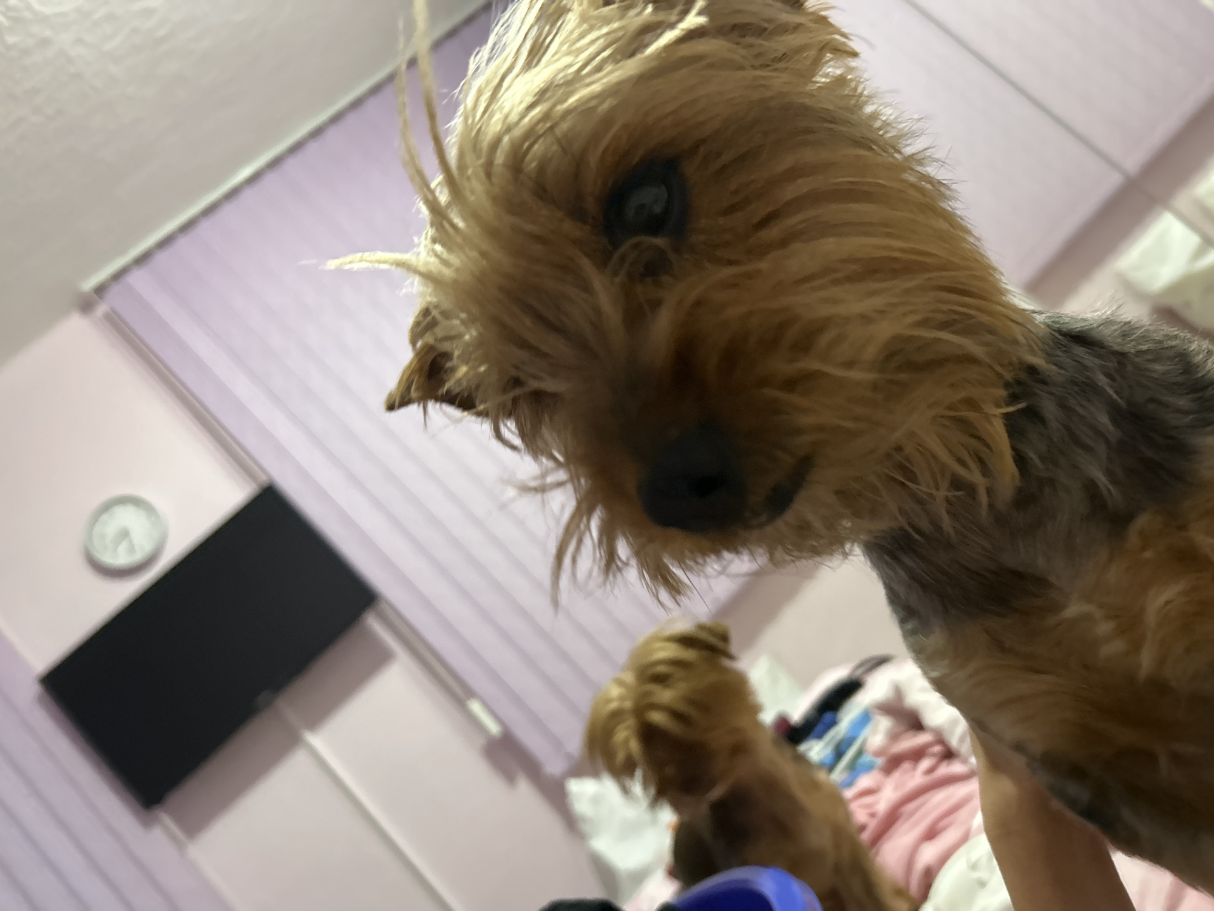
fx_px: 912
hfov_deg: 67.3
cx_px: 607
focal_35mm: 26
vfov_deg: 53.1
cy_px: 456
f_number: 1.5
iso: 400
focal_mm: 5.7
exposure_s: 1/50
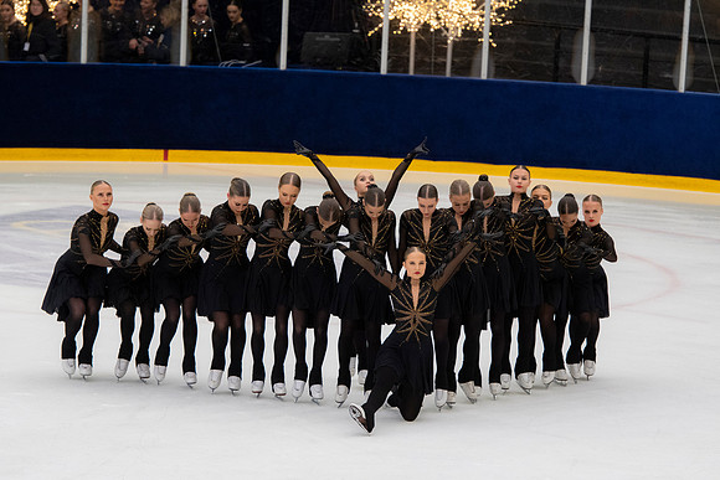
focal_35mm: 232
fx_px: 4651
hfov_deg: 8.9
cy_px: 240
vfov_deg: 5.9
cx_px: 360
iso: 1600
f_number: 5.6
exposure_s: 1/320
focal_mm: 155
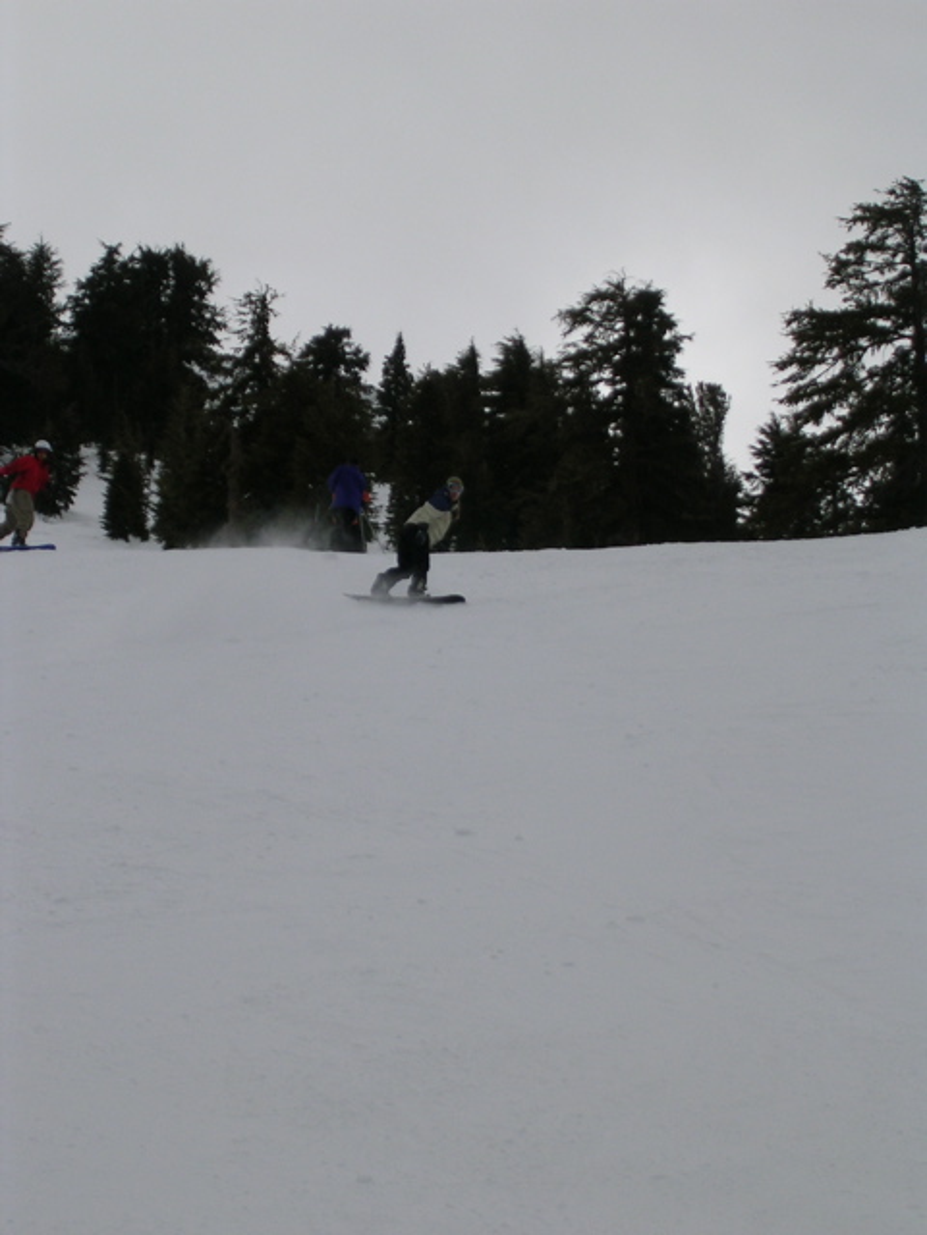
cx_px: 464
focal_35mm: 115
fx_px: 4106
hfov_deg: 12.9
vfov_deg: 17.1
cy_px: 618
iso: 50
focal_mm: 17.4
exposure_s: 1/774
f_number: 4.9
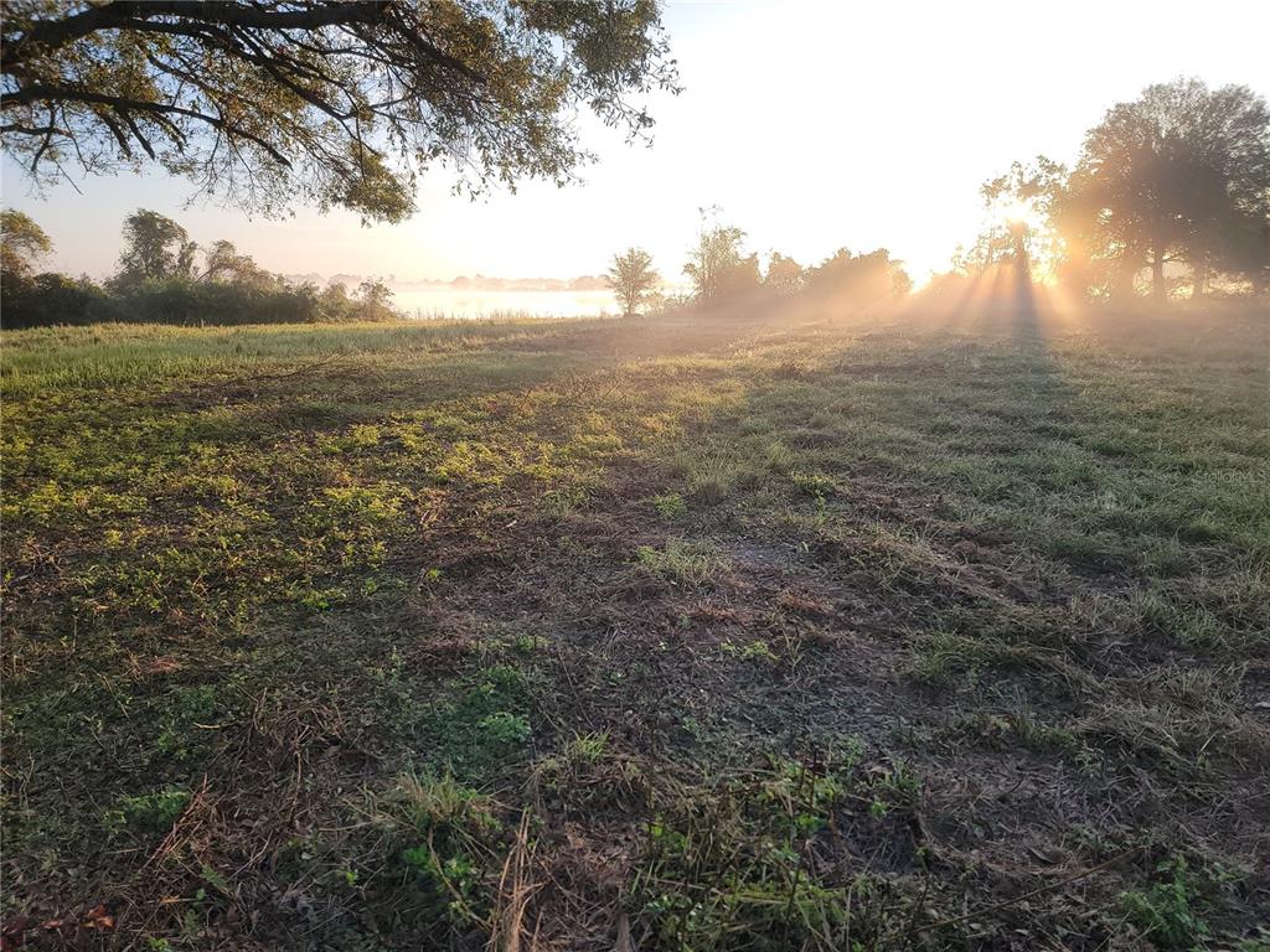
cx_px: 635
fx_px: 881
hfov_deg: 71.6
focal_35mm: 24
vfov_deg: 56.8
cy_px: 476
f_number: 1.8
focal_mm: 6.7
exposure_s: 1/220
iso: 16
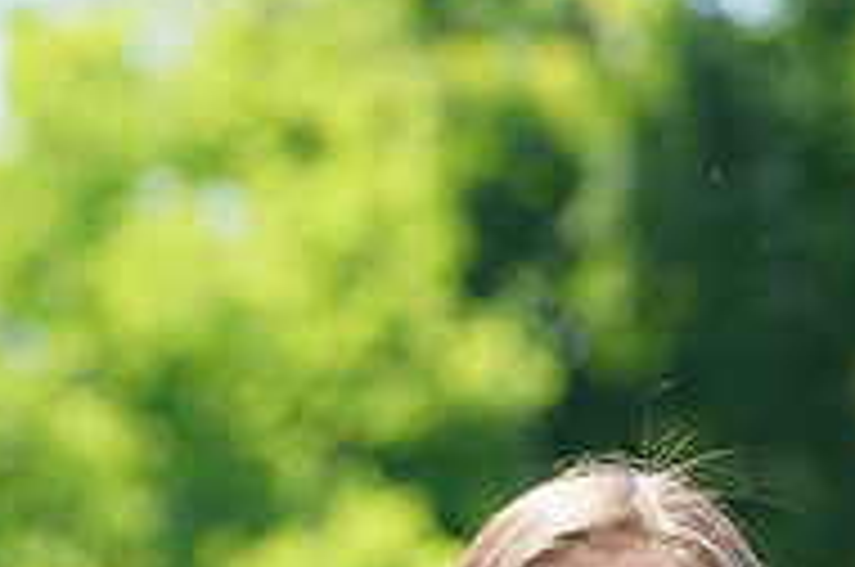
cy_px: 842
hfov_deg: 2.7
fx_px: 18328
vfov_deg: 1.8
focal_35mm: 773
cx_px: 346
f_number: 9
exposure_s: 1/160
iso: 200
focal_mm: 253
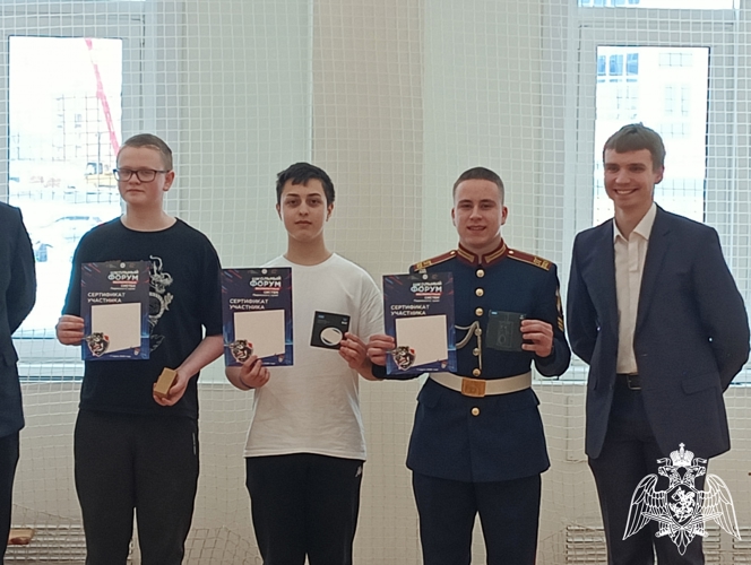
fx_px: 2173
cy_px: 282
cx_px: 376
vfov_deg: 14.8
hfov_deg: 19.6
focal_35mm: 100
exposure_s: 1/120
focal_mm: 4.05
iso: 200
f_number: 1.8
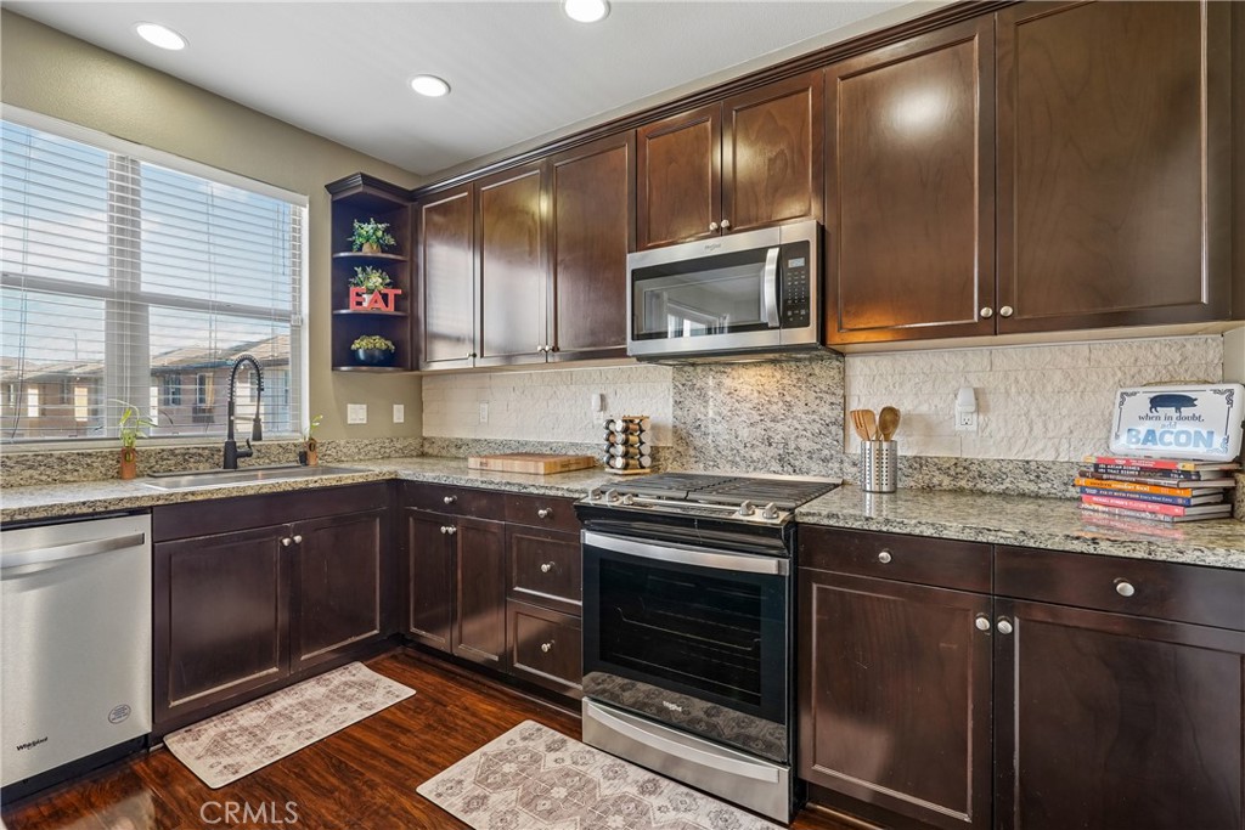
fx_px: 553
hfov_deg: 96.7
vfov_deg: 73.8
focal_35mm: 16
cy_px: 415
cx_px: 622
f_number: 8
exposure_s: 1/4
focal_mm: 16
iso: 400
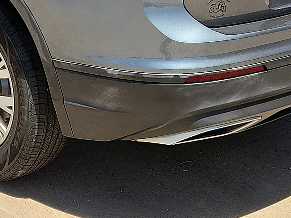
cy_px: -41
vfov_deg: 21.6
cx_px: 29
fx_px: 530
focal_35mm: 63
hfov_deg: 29.5
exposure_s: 1/1429
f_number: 1.8
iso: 50
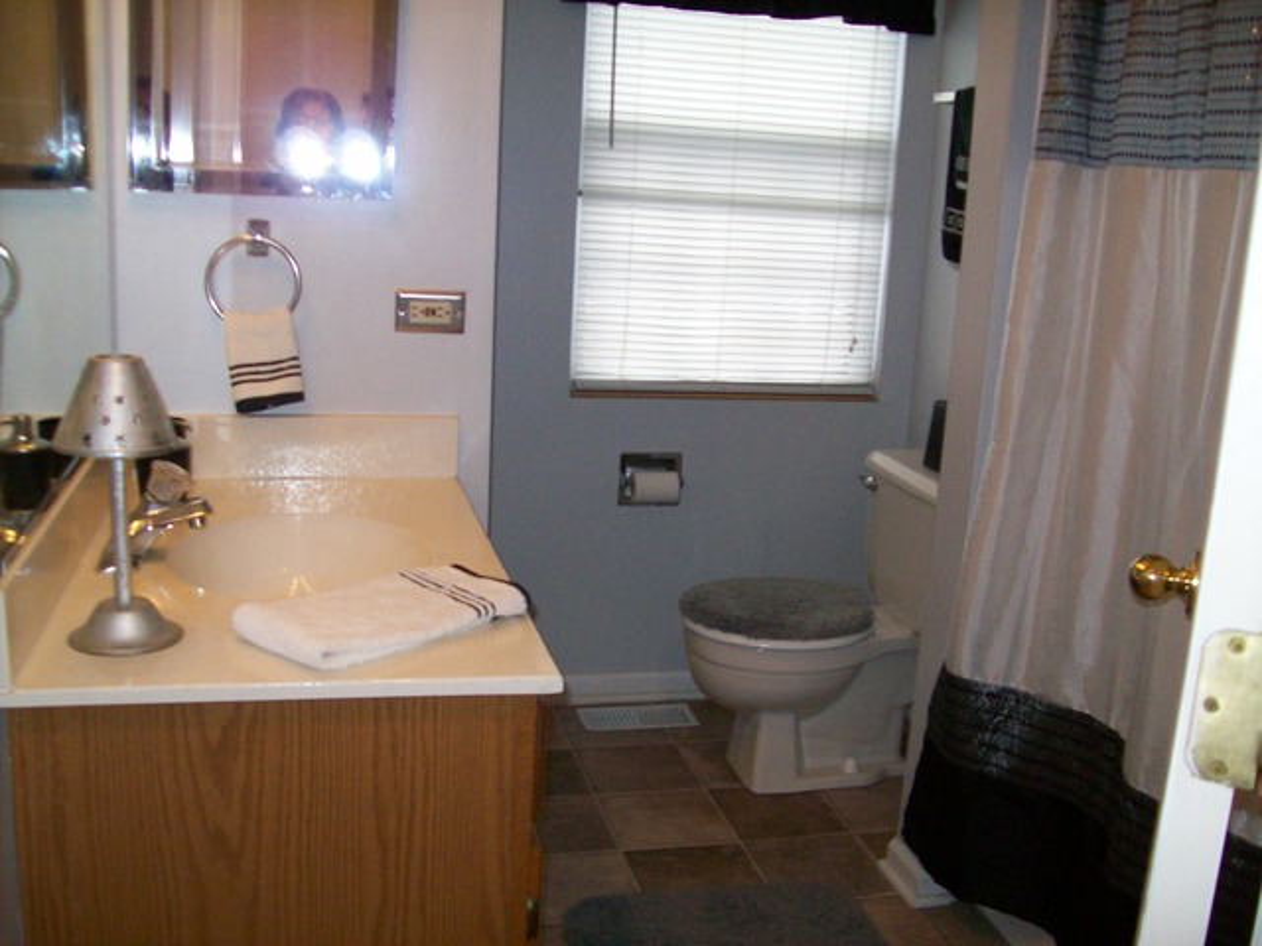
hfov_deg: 51.4
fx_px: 1312
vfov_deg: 39.7
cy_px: 473
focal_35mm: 36
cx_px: 631
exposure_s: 1/64
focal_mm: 6
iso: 200
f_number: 2.7
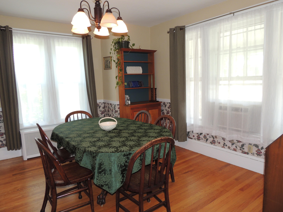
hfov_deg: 71.6
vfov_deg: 56.8
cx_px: 142
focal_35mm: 24
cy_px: 106
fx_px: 196
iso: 200
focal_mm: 4.3
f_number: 3.7
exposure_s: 1/30
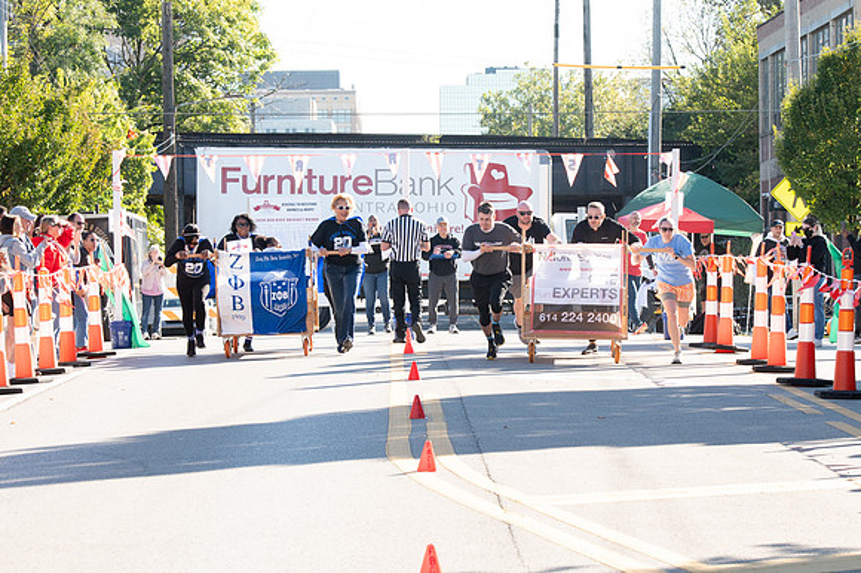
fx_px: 3589
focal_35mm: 150
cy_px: 289
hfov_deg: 13.7
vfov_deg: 9.1
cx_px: 473
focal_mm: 98
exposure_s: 1/400
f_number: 8
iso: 640
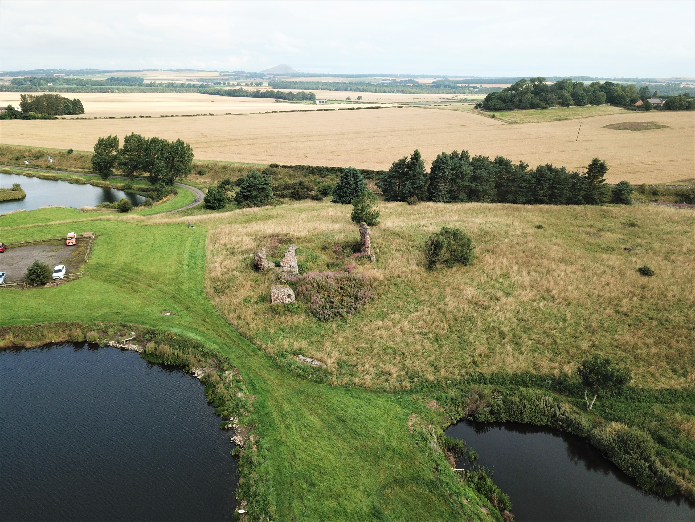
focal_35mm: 26
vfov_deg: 53.1
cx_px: 348
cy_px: 261
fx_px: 522
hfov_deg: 67.3
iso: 100
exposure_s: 1/613
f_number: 2.2
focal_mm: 4.73
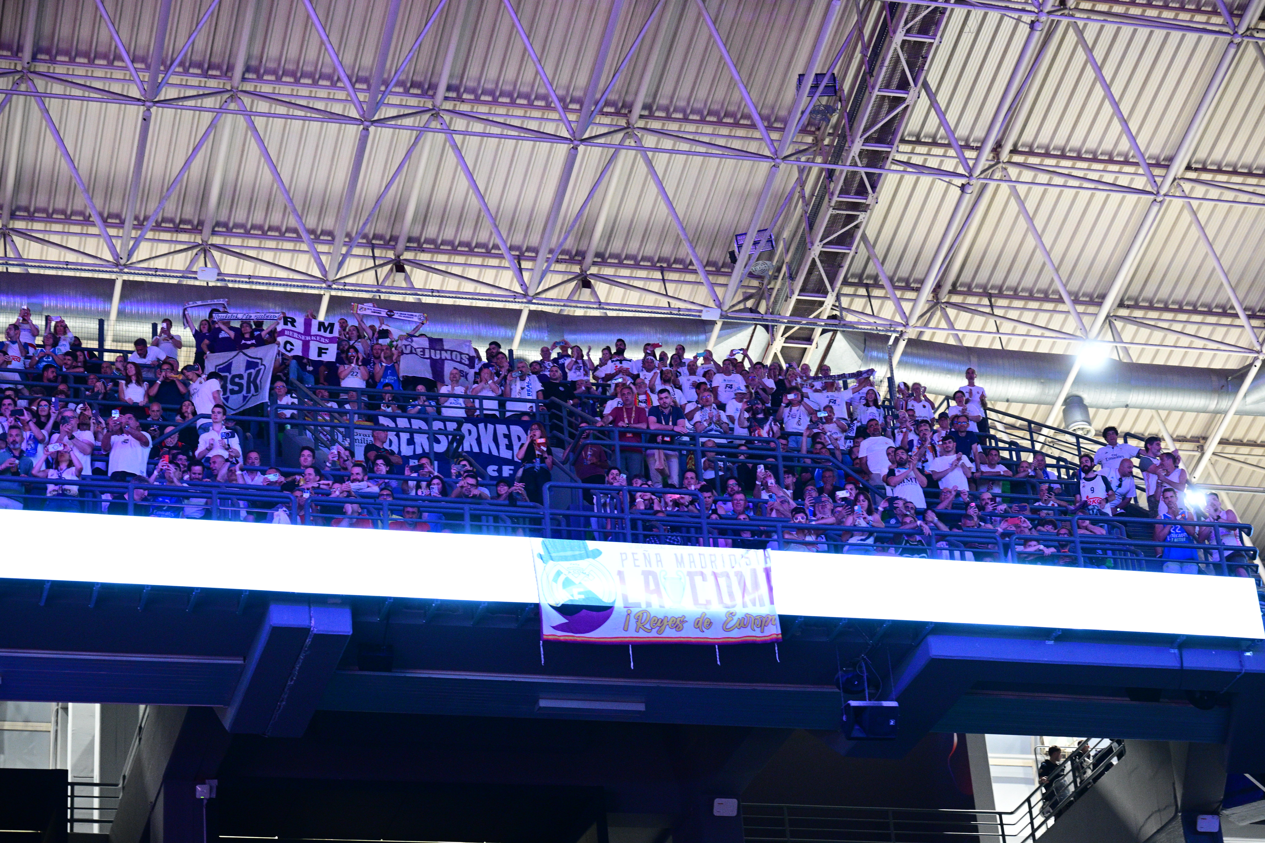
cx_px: 632
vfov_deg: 16.5
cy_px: 422
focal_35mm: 83
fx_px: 2916
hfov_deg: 24.5
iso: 2500
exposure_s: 1/50
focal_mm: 83
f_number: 3.5
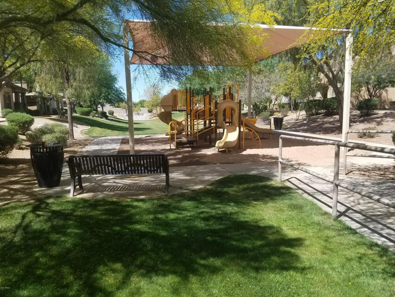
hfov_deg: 67.3
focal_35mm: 26
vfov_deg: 53.1
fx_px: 297
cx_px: 198
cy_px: 148
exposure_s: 1/1524
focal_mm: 4.2
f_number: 1.7
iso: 50
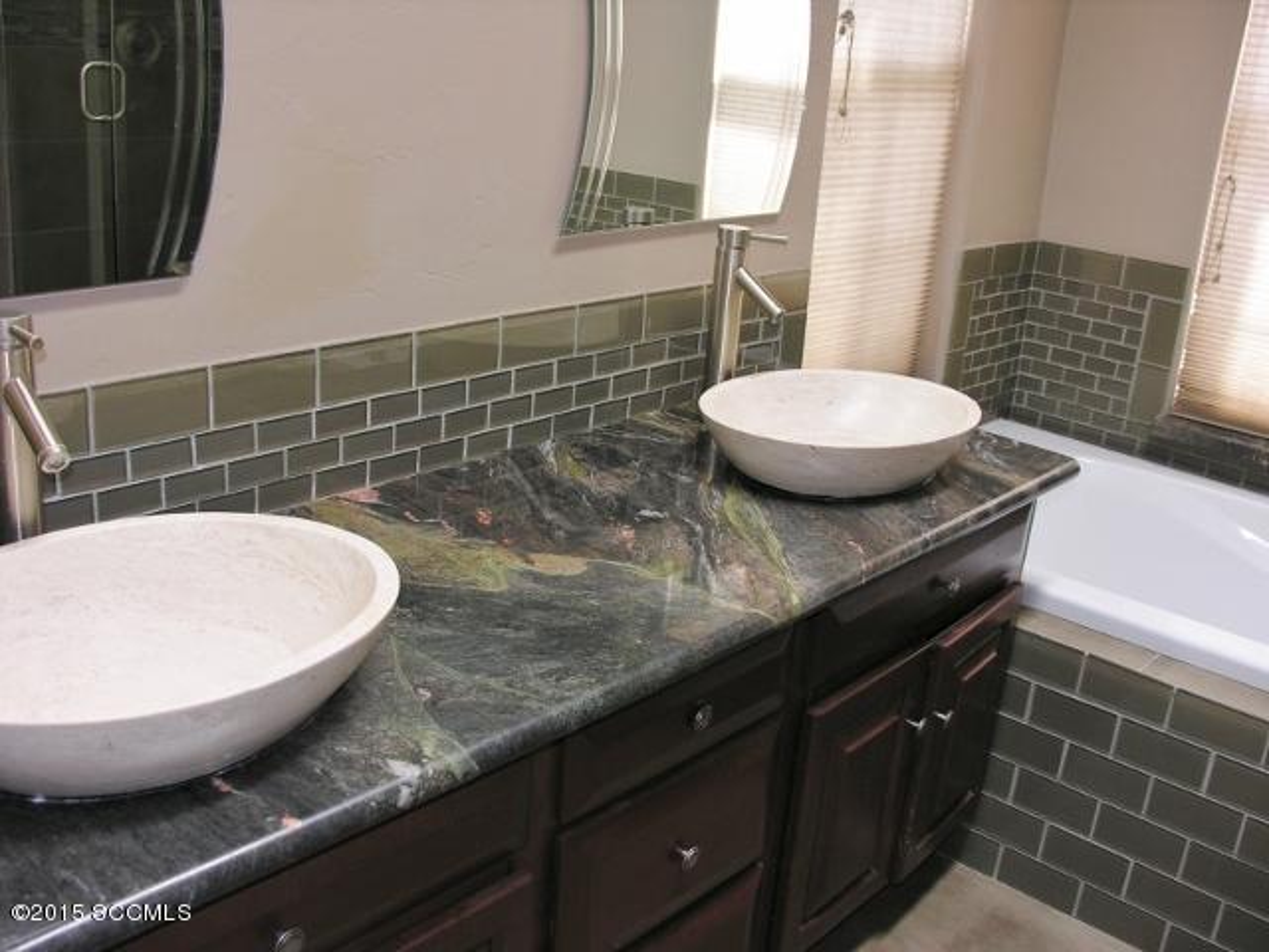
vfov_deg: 40.7
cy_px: 476
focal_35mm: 35
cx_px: 634
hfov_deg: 52.6
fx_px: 1283
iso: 50
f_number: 2.8
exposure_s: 1/30
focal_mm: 8.9
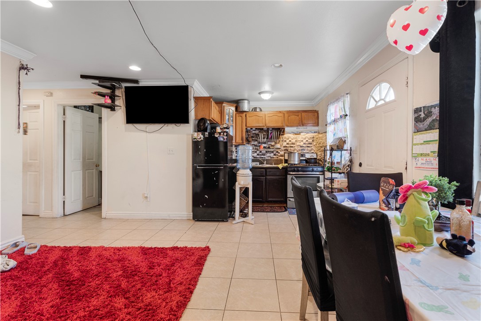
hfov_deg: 96.7
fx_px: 214
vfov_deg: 73.7
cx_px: 240
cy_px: 160
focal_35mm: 16
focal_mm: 16
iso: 400
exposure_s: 1/1.25
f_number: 8
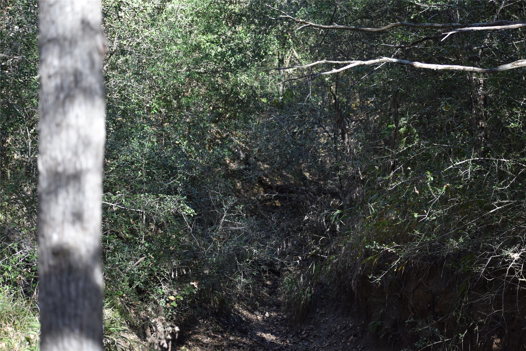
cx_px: 263
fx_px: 1534
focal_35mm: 105
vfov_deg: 13.0
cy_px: 176
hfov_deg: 19.5
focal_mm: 70
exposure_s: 1/500
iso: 560
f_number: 4.5
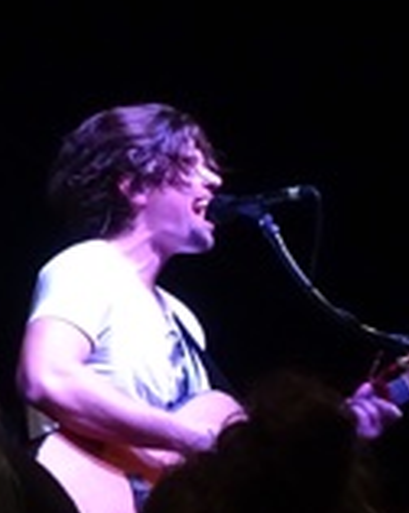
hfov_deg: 6.8
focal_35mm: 217
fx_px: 3290
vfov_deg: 8.9
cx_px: -477
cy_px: 208
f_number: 4.5
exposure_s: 1/60
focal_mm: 9.18
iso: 640
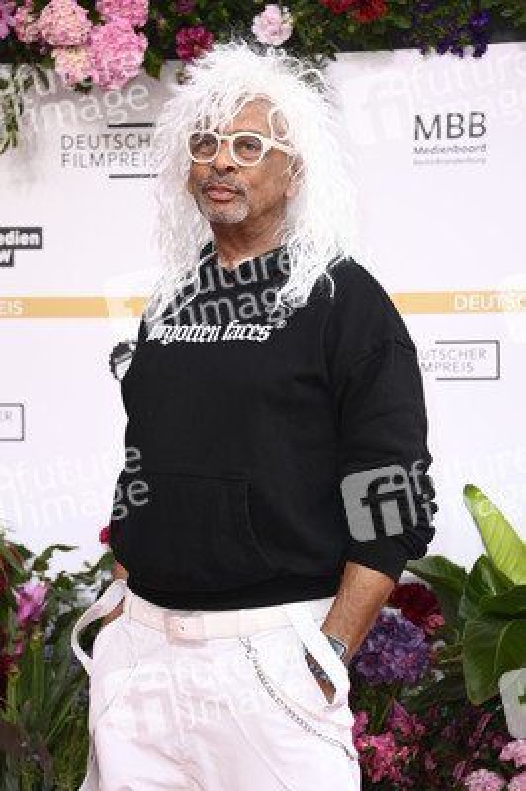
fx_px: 2195
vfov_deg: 20.4
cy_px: 396
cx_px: 263
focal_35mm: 100
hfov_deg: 13.7
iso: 640
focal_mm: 100
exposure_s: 1/250
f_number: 5.6
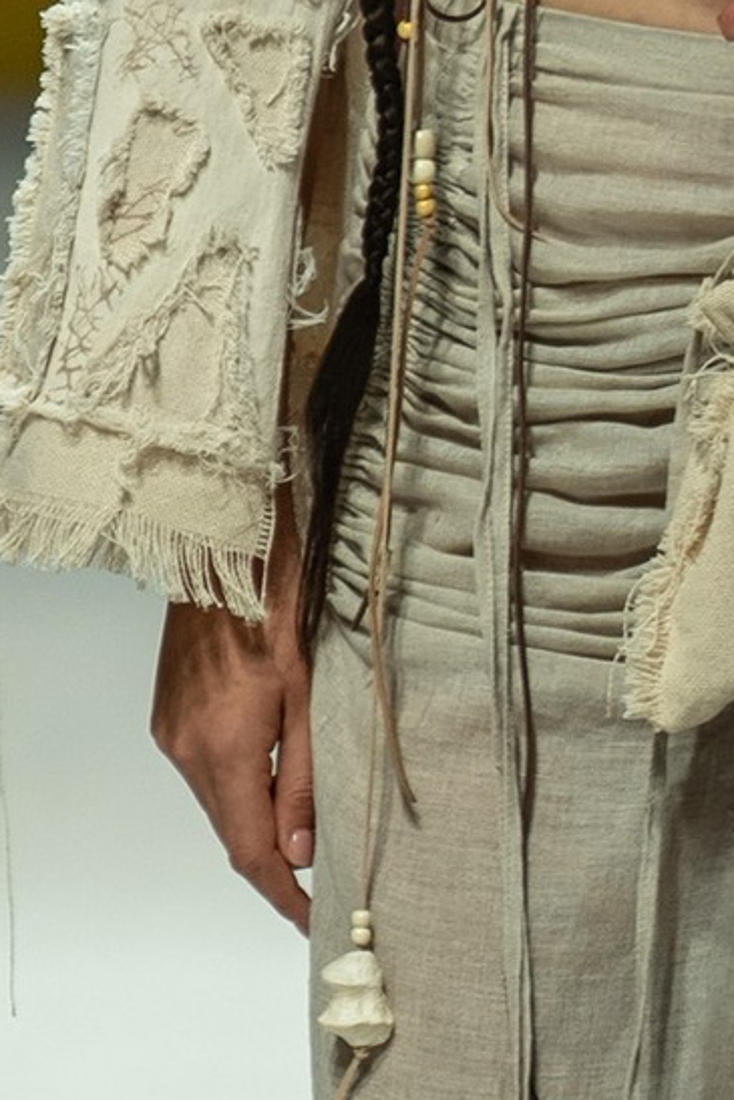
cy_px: -611
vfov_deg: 2.4
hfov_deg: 1.6
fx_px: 26497
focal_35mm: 867
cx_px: -927
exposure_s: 1/400
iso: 200
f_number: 2.8
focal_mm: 123.6
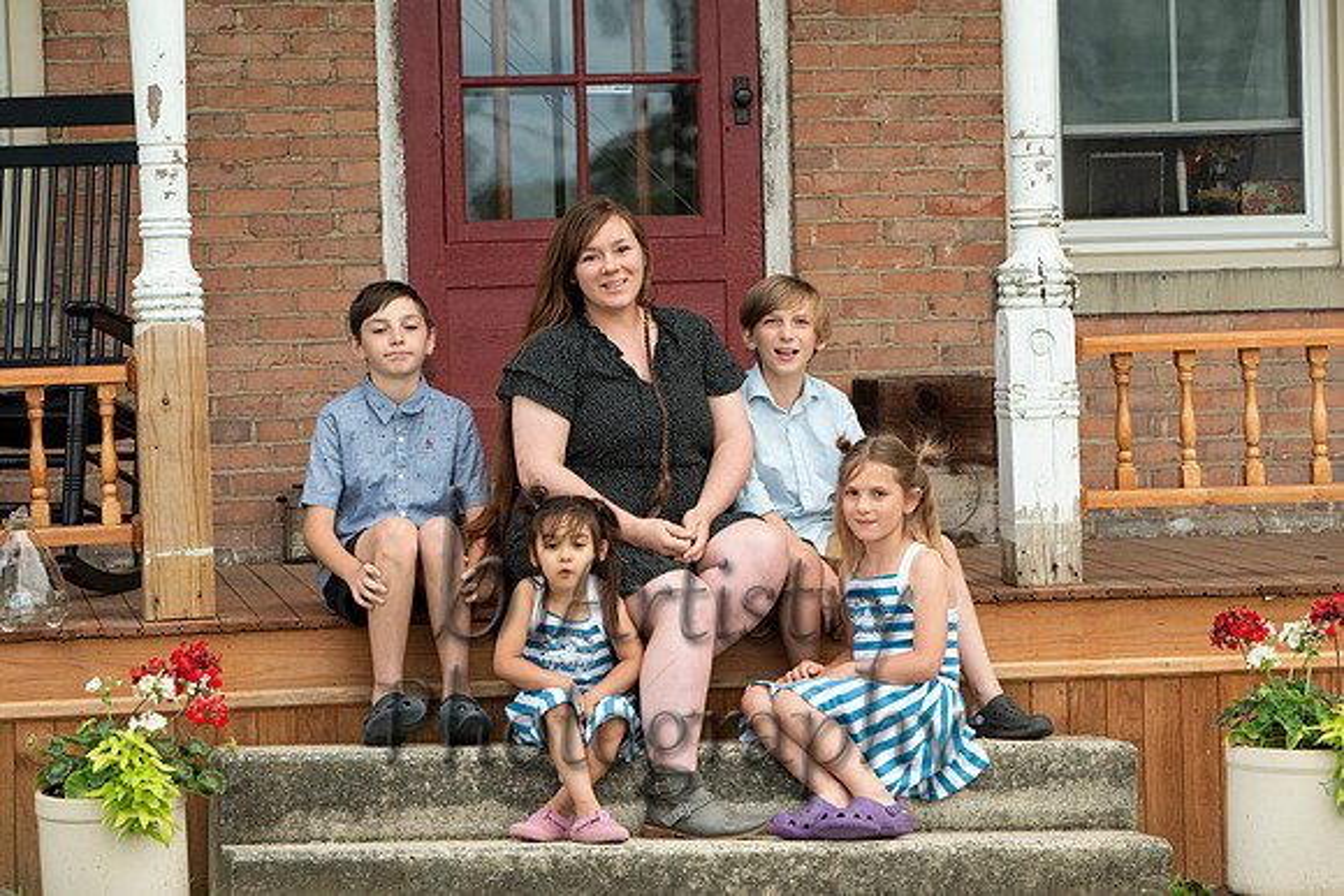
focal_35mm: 130
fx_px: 4854
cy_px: 448
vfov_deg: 10.6
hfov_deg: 15.8
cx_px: 672
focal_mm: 130
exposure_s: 1/125
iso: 320
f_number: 5.6
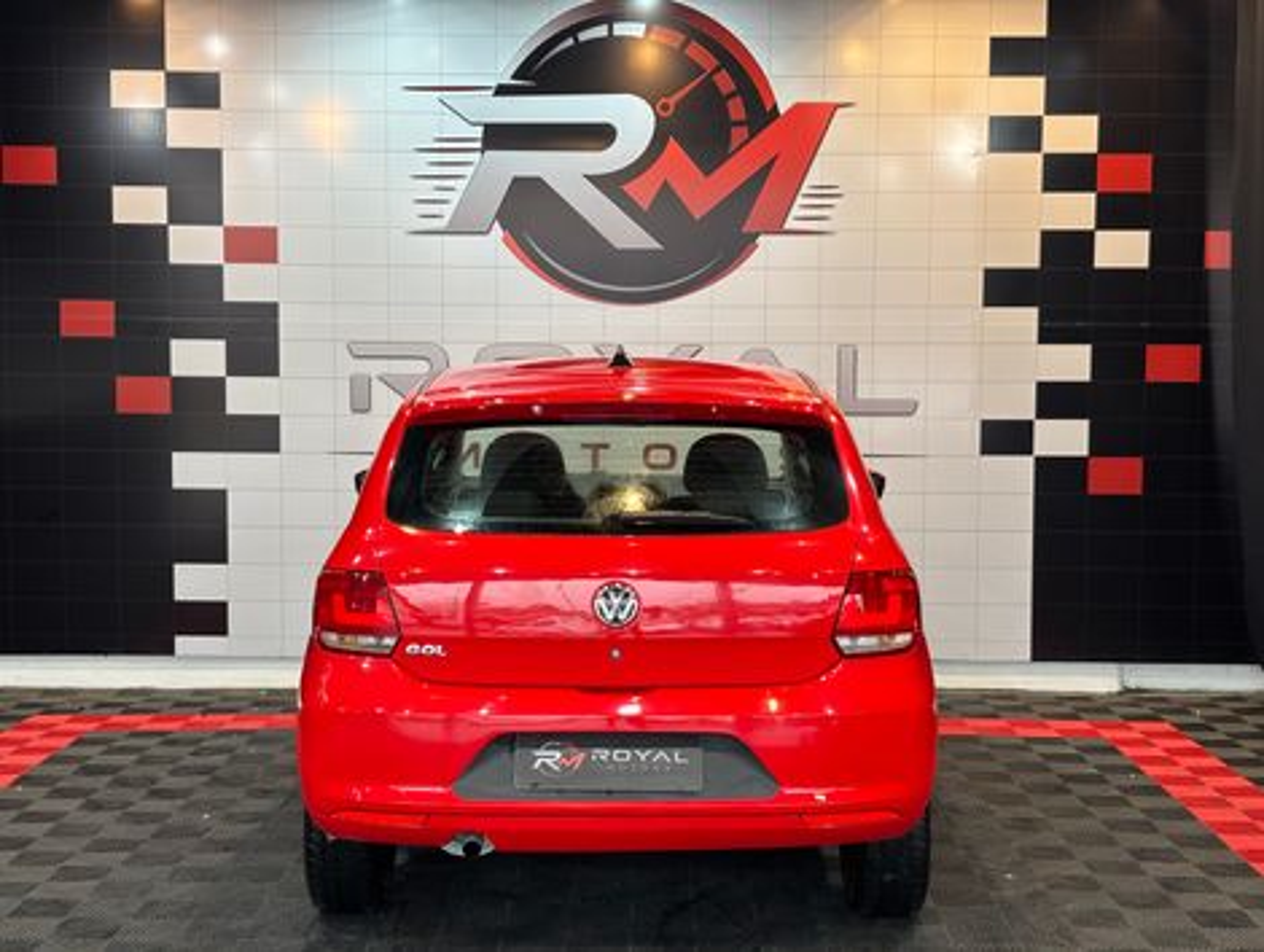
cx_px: 632
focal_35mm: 52
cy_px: 476
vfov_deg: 28.1
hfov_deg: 36.8
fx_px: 1902
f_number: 1.6
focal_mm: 5.96
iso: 40
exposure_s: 1/60
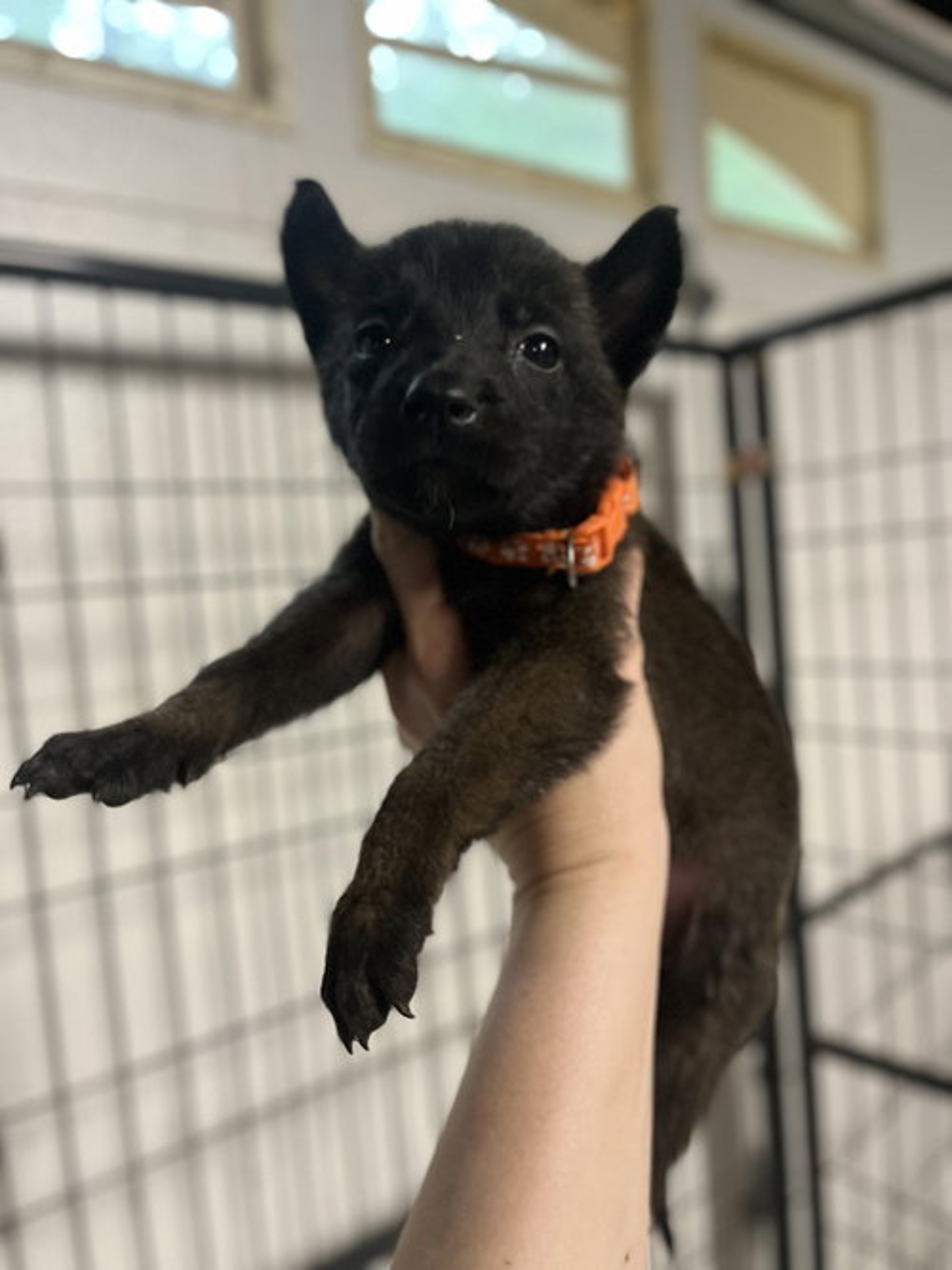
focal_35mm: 26
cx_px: 476
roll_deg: +4.8
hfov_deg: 53.0
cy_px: 635
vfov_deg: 67.3
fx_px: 954
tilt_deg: -4.4
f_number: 1.6
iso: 400
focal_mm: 5.1
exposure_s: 1/60
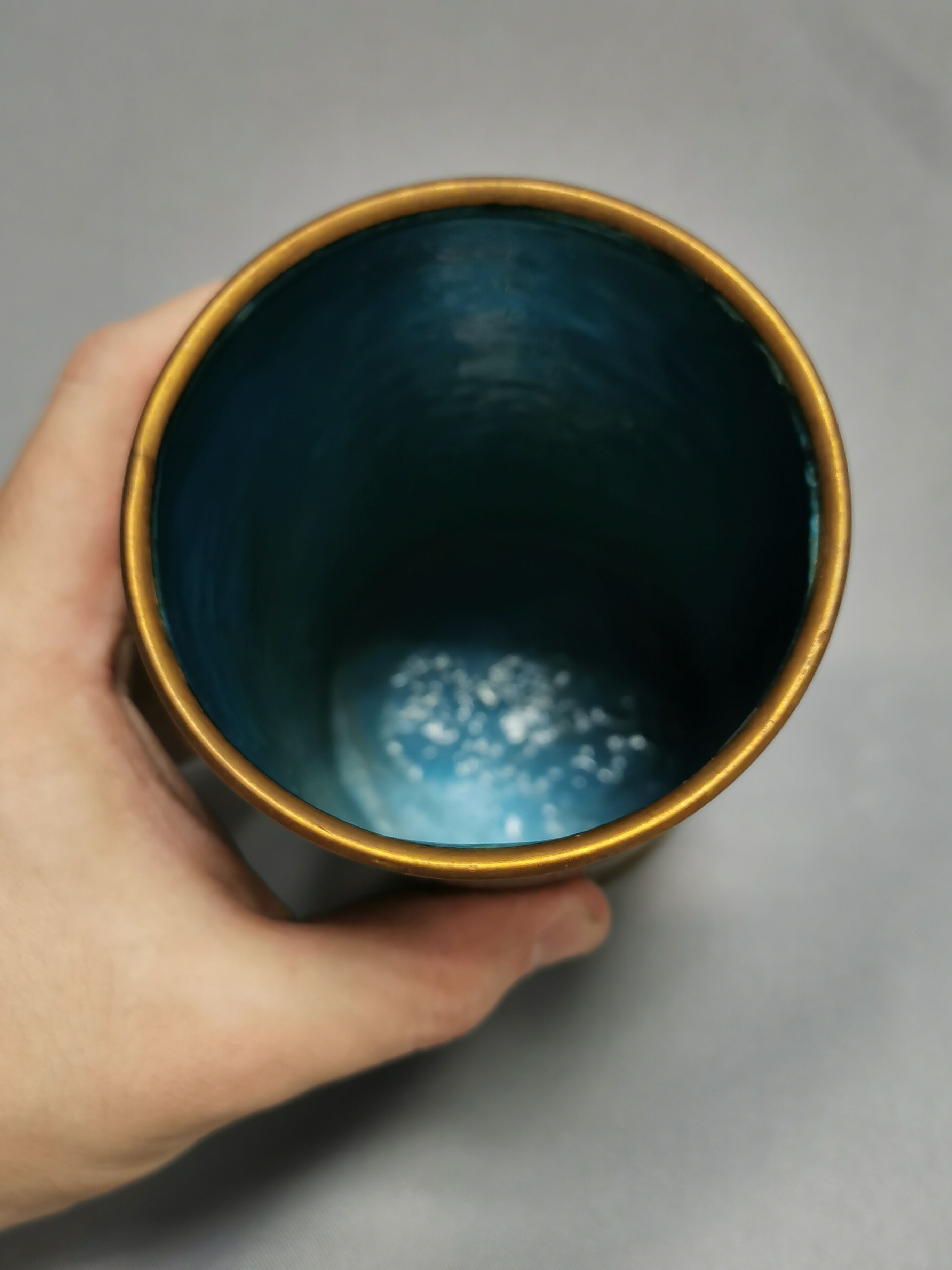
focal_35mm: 40
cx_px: 476
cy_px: 635
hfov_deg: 36.0
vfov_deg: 46.8
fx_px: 1467
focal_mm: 5.58
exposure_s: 1/50
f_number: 1.8
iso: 125
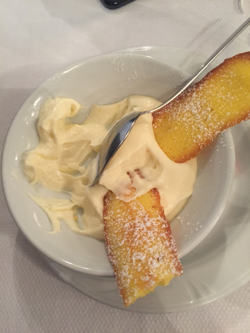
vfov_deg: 61.7
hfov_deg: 48.2
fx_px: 279
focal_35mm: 29
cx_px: 125
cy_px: 166
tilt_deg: -73.2
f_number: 2.2
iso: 250
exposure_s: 1/25
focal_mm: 4.15
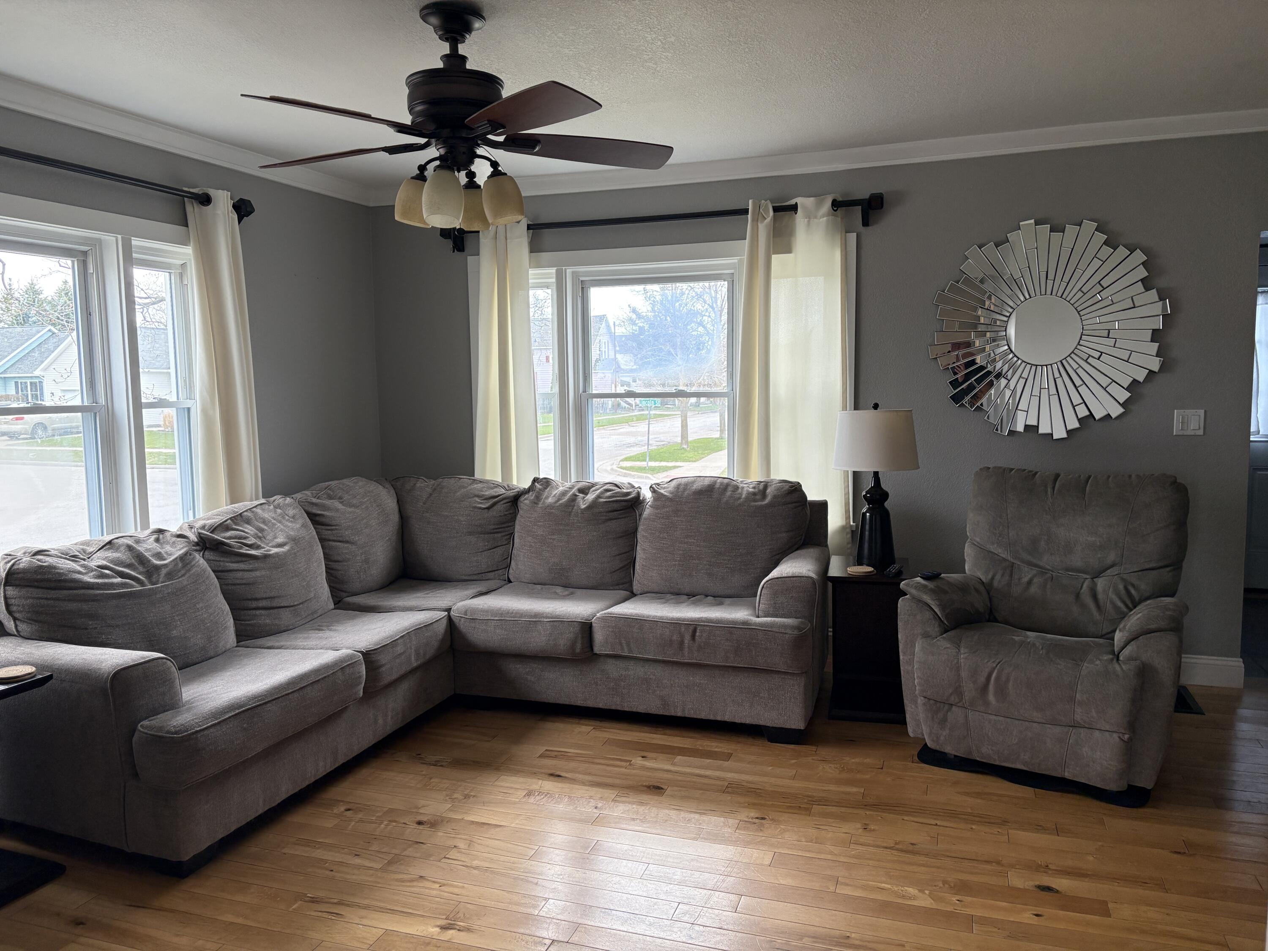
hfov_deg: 67.3
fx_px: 952
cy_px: 476
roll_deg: +0.8
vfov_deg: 53.1
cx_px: 634
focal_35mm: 26
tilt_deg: -5.5
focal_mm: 5.96
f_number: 1.6
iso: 125
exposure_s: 1/75
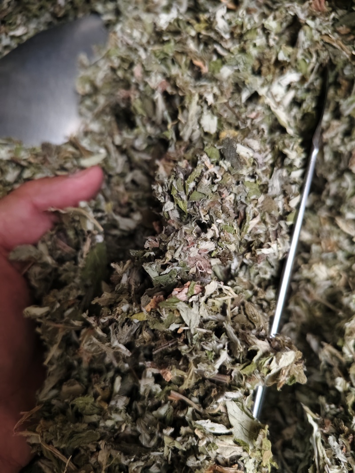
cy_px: 236
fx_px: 315
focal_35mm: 23
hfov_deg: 58.9
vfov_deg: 73.9
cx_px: 178
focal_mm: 5.56
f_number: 1.88
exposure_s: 1/250
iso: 3661
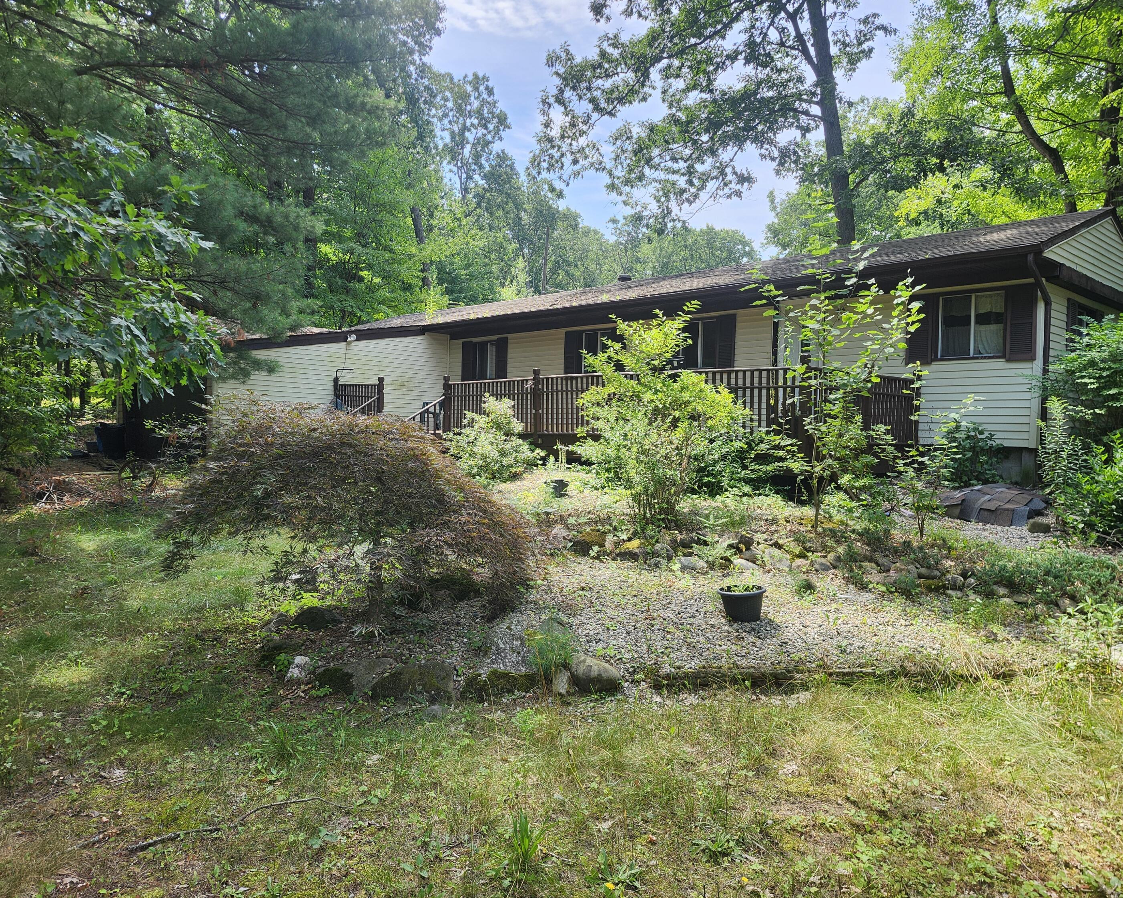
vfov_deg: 58.8
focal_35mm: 24
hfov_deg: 70.3
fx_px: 798
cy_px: 449
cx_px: 575
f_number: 1.8
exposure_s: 1/249
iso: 25
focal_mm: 5.54
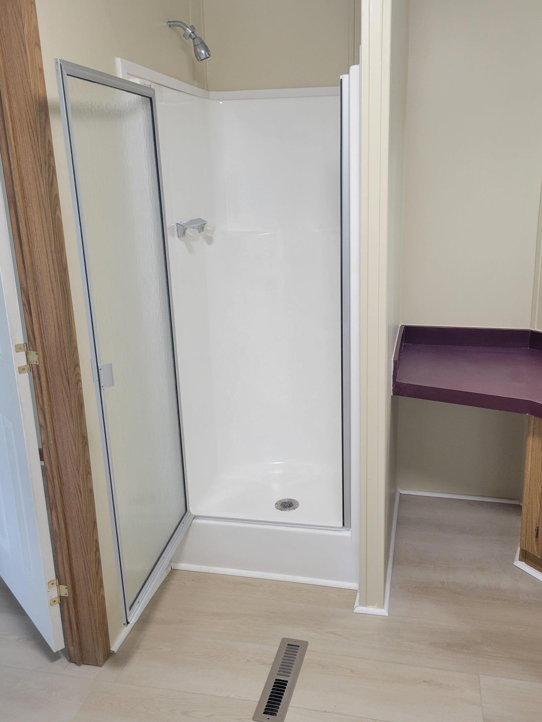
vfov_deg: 60.0
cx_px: 299
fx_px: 626
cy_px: 350
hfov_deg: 46.7
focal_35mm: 30
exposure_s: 1/120
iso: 200
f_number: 1.8
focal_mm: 5.4
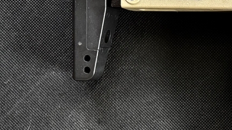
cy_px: 42
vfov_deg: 12.8
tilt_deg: -86.6
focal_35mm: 94
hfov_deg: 20.3
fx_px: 578
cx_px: 320
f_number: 1.6
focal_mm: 5.96
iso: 400
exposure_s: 1/60
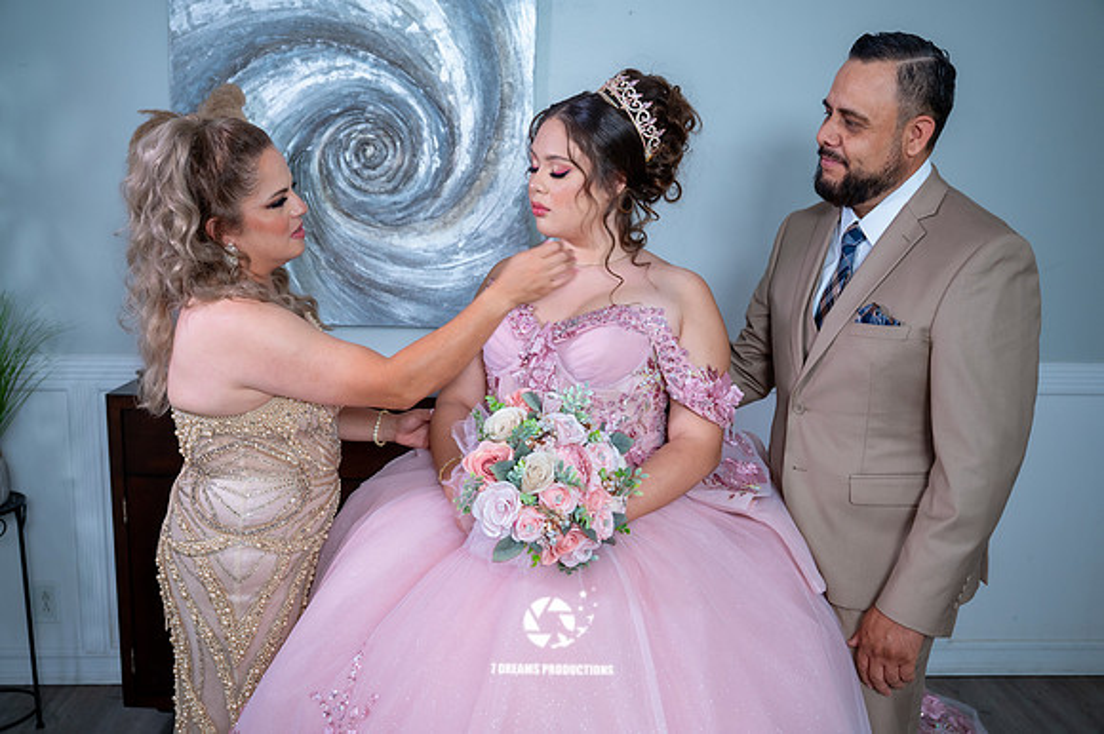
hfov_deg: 54.7
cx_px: 552
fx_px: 1068
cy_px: 367
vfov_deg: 38.0
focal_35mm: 35
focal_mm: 34.5
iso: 1250
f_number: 4
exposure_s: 1/60
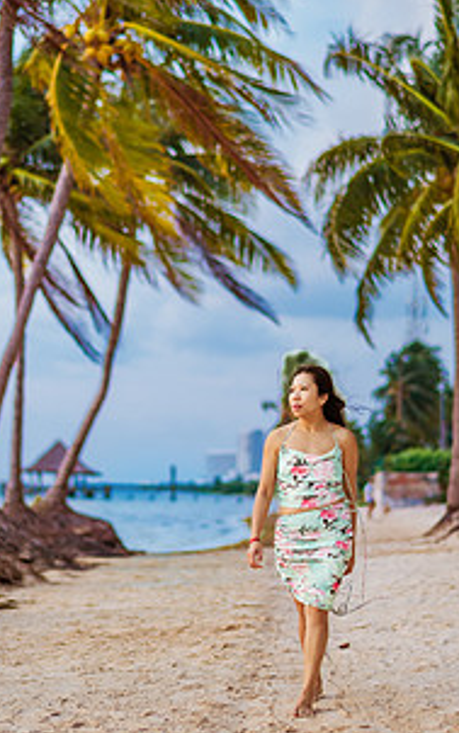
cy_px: 306
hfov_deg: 14.9
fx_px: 1760
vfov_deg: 23.5
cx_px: 250
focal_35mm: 88
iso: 640
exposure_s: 1/5000
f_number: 1.8
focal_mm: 58
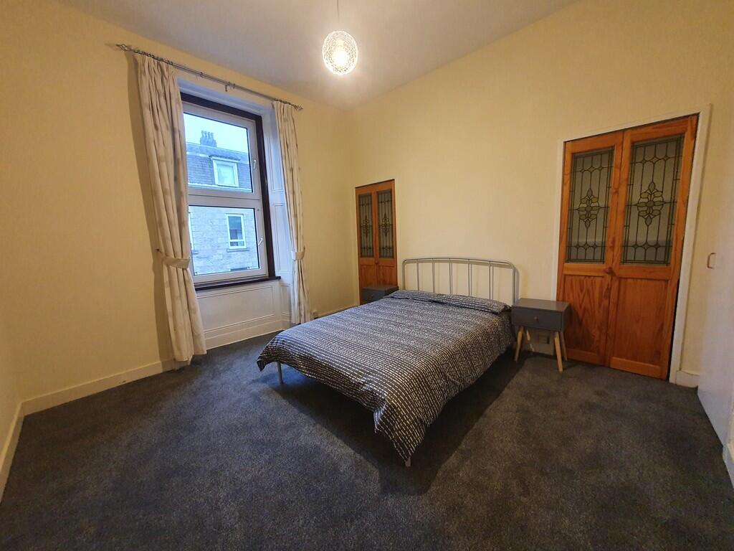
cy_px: 276
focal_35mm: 13
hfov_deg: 106.2
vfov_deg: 89.9
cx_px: 367
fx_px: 276
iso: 400
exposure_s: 1/50
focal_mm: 1.8
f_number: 2.2
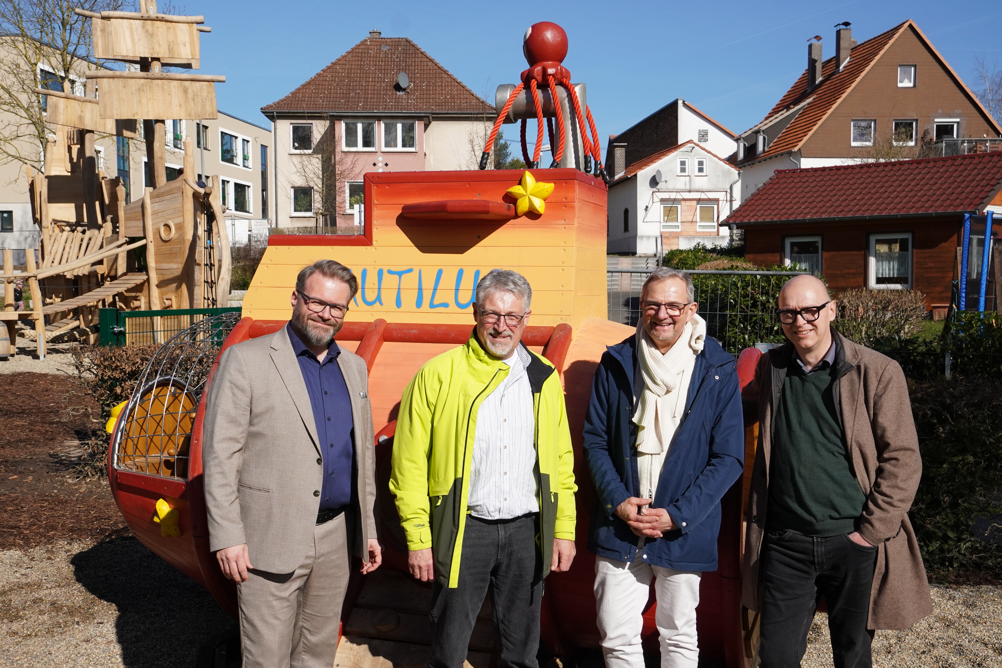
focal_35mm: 40
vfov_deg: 33.0
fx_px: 1127
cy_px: 334
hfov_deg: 47.9
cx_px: 501
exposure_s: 1/2000
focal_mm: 27
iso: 640
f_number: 8
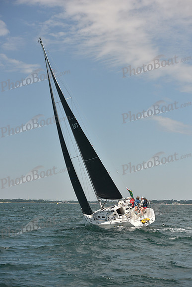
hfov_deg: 13.4
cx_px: 96
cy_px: 144
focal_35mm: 102
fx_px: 815
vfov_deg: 20.0
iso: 320
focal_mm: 102
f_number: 5.6
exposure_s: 1/1250
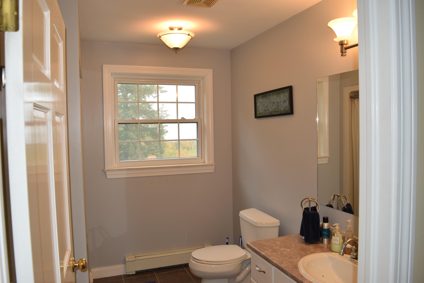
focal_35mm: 27
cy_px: 142
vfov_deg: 47.9
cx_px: 212
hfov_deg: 67.4
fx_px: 318
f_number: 5
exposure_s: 1/100
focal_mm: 18
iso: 800
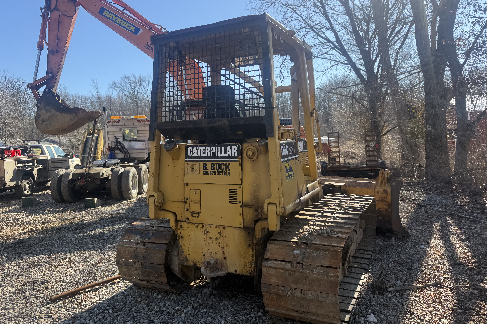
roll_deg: +0.5
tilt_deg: -1.1
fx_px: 338
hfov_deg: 71.5
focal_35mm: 25
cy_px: 160
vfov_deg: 51.3
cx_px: 243
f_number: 1.78
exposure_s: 1/1410
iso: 80
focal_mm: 6.76
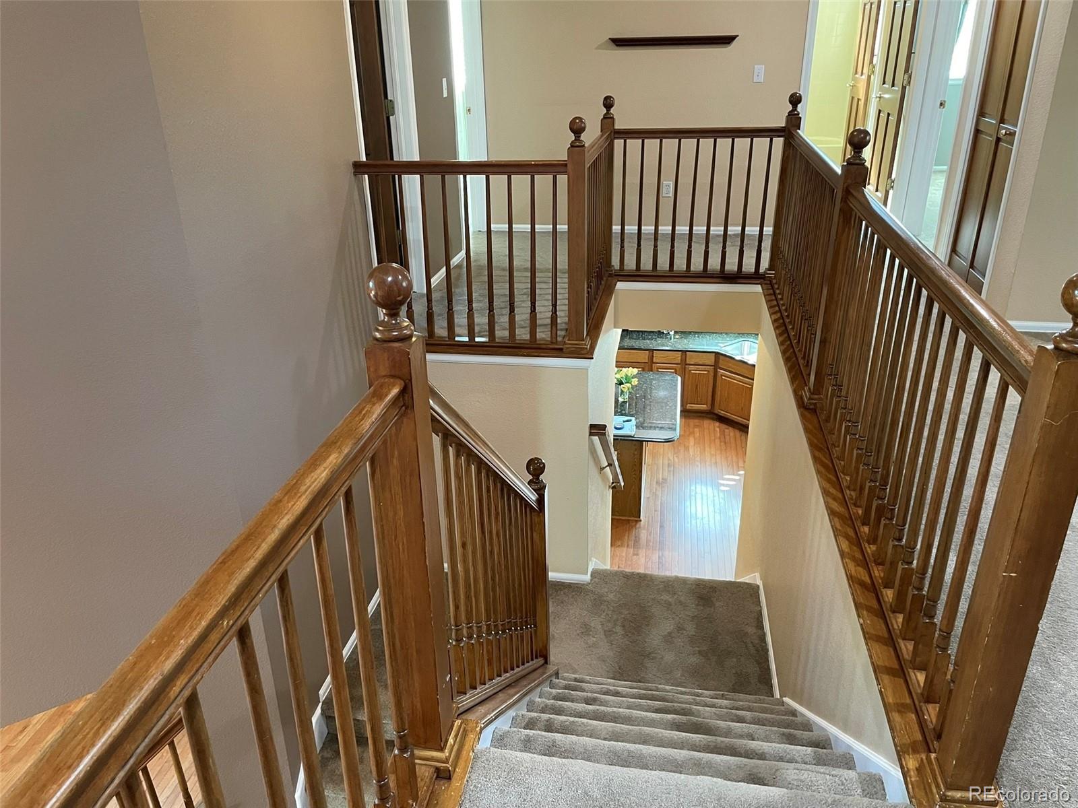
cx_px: 539
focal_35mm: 26
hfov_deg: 67.3
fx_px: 810
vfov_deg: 53.1
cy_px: 404
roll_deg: +2.0
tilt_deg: -24.4
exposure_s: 1/60
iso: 320
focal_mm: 4.2
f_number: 1.6
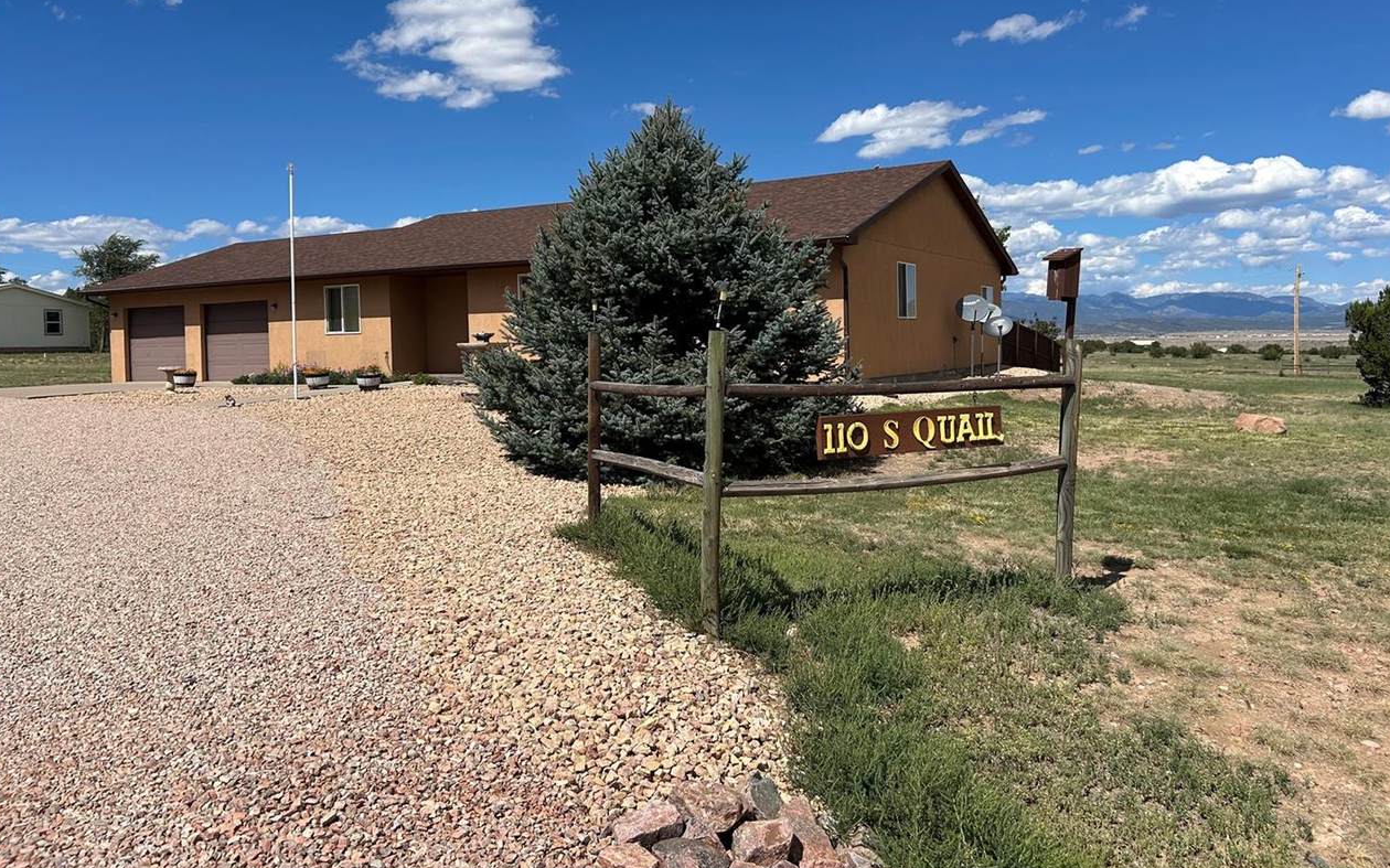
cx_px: 694
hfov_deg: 66.5
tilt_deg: -1.7
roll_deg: +1.4
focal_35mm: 28
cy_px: 368
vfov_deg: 44.4
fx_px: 1061
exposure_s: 1/6993
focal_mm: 5.7
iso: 50
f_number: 1.5
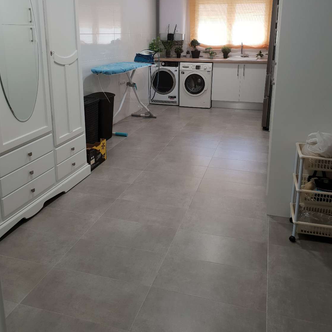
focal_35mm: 31
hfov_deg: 52.5
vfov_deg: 51.7
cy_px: 116
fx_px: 336
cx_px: 167
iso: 80
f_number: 2.4
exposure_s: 1/50
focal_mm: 4.3
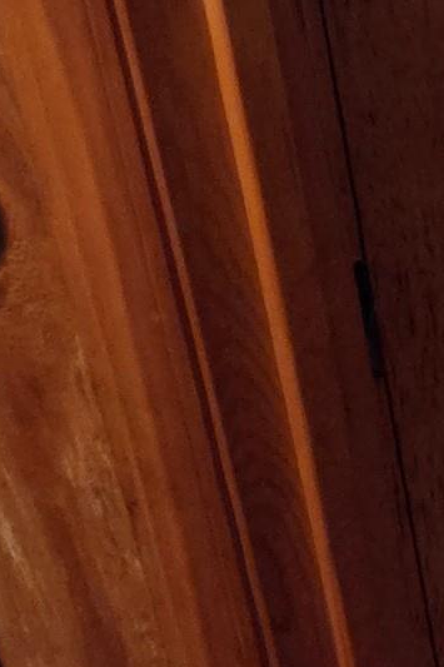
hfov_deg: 16.8
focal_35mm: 52
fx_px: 963
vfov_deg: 38.1
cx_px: 954
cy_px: 278
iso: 1250
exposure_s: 1/40
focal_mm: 2.2
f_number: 2.2
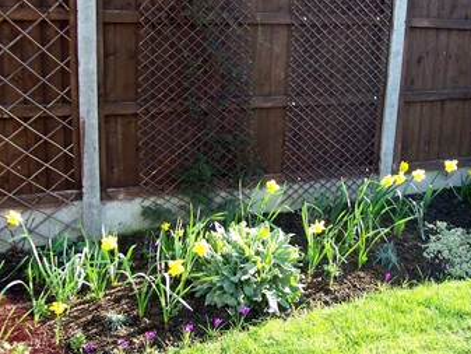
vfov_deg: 30.9
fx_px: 640
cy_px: 182
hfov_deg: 40.3
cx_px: 274
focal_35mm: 47
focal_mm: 6
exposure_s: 1/198
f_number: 2.7
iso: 80
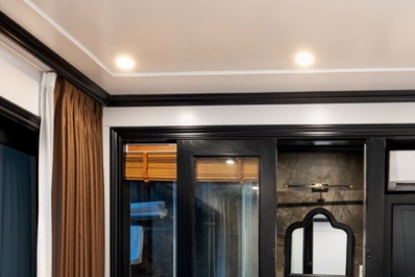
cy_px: 293
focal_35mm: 45
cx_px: 317
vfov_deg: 27.7
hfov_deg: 42.1
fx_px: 519
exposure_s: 1/8
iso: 160
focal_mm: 14
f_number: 8
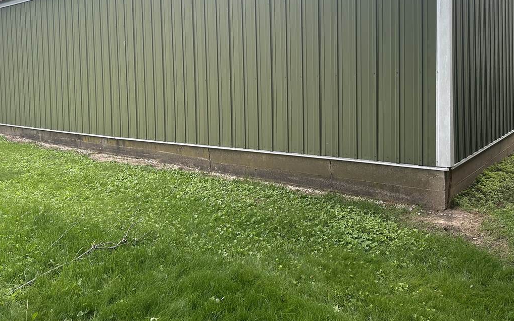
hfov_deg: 59.6
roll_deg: +0.9
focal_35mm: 32
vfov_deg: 38.9
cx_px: 273
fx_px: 448
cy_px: 101
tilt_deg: -2.5
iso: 80
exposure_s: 1/396
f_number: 1.78
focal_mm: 6.86
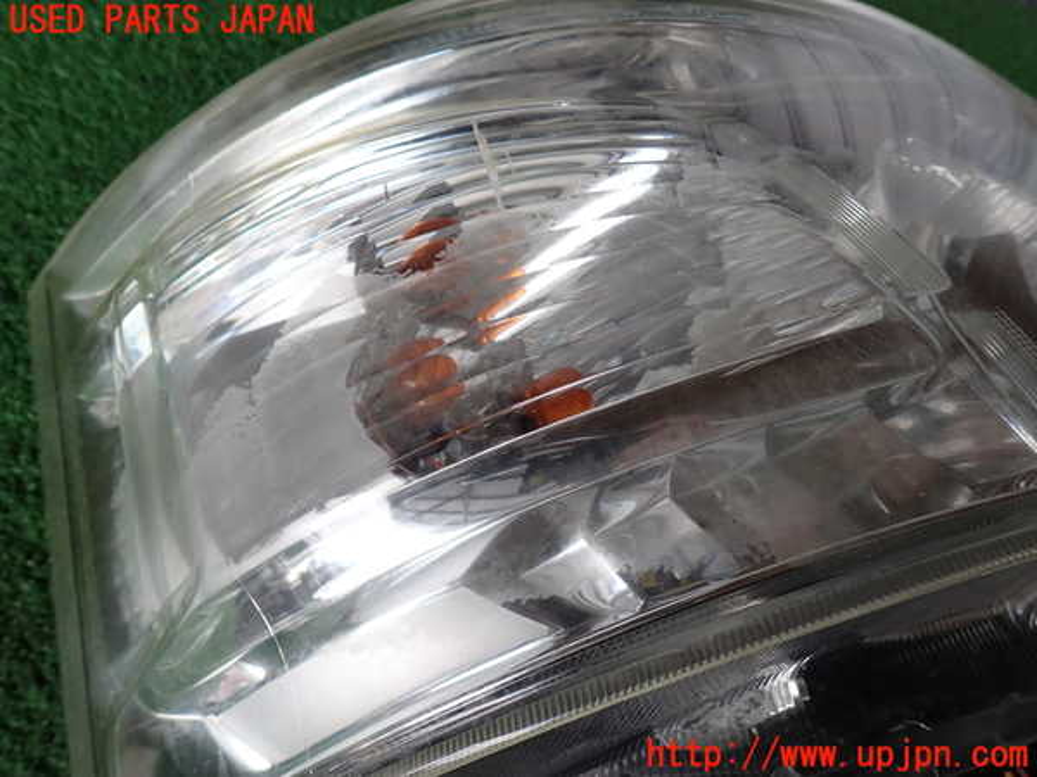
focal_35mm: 25
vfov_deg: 54.9
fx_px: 749
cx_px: 518
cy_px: 388
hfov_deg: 69.4
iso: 100
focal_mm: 4.5
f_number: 2.8
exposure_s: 1/100
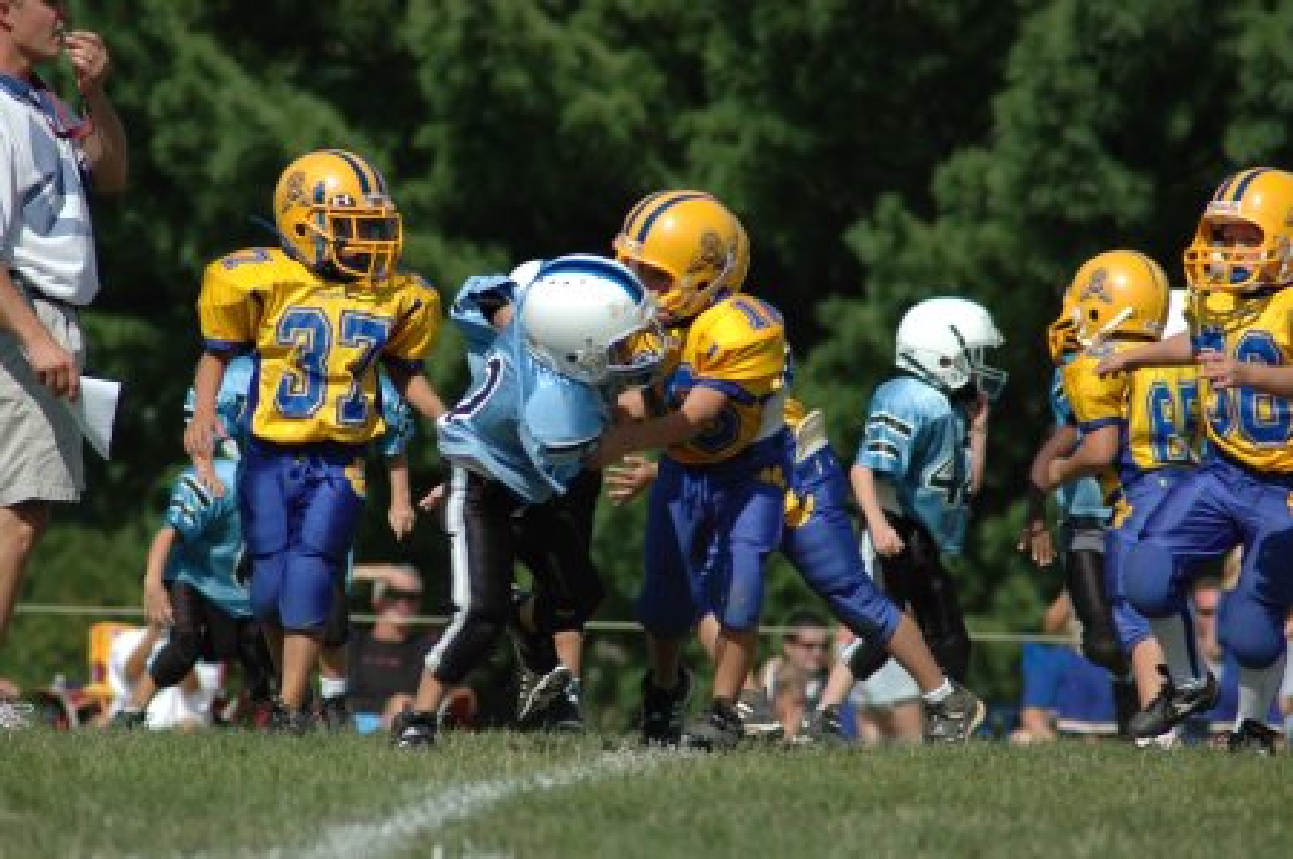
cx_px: 646
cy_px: 430
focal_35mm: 450
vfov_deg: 3.0
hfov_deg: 4.6
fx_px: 16145
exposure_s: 1/1250
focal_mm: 300
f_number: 5.6
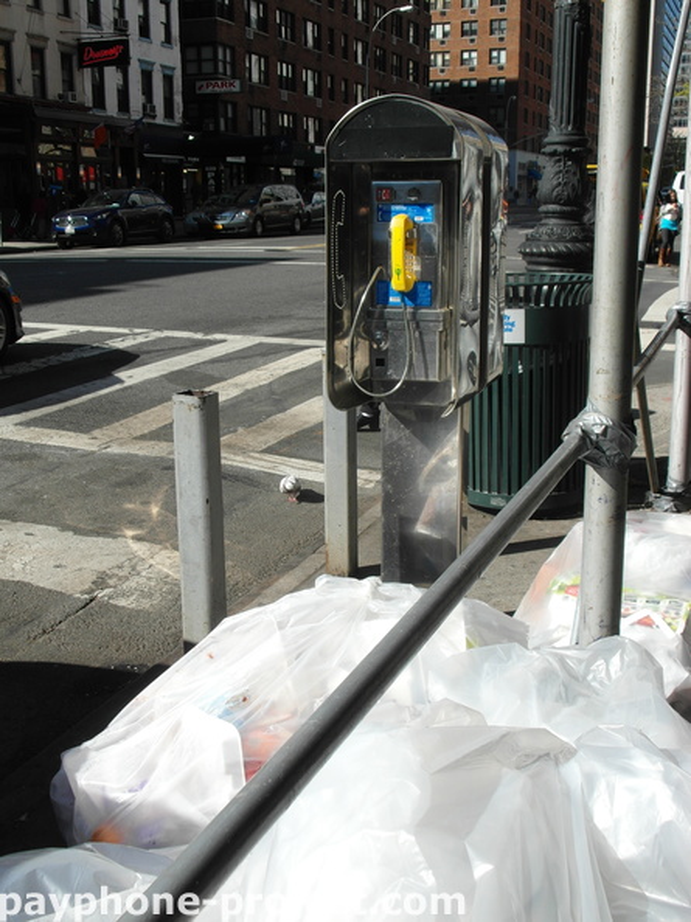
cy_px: 461
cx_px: 346
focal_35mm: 42
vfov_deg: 44.8
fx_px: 1119
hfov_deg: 34.3
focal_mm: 7.5
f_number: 4
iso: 100
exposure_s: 1/750
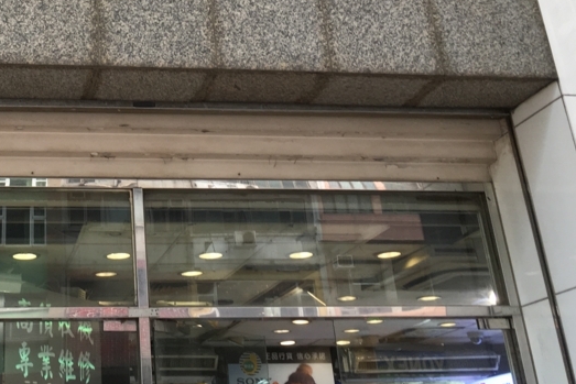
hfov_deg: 32.9
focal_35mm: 59
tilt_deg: +28.3
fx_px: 944
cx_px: 105
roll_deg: +3.3
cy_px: -12
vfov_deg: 22.0
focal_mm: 4.15
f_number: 2.2
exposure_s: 1/100
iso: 32
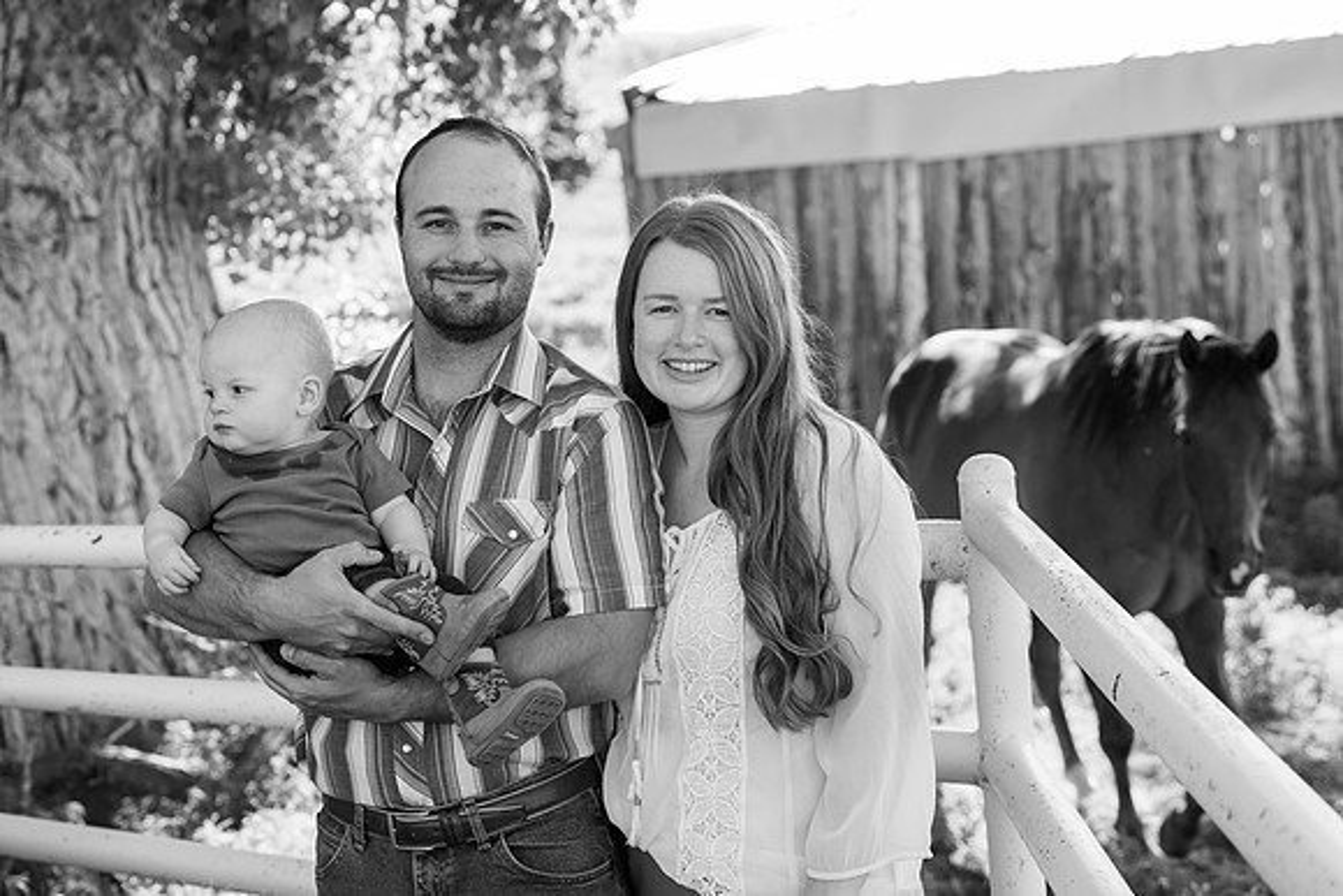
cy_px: 448
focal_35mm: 70
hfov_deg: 28.8
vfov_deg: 19.5
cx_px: 672
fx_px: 2612
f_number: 5
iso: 160
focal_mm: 70
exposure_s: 1/200
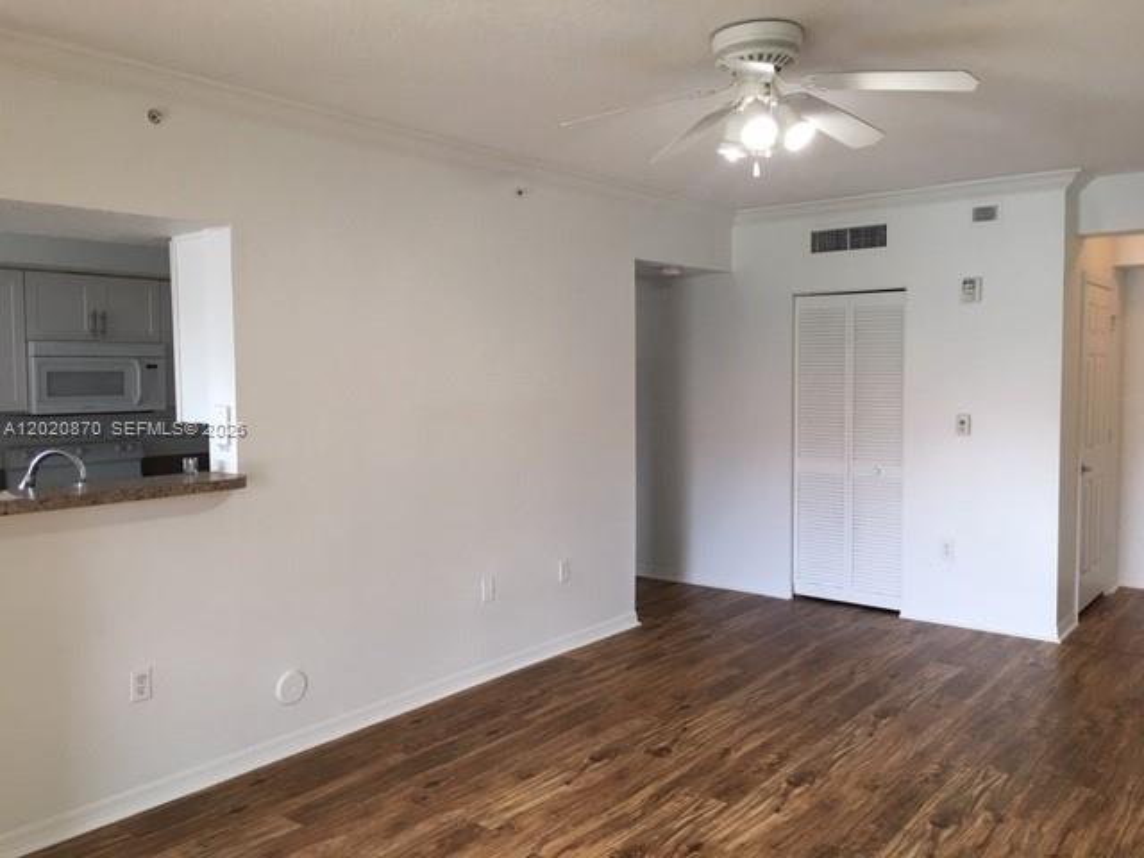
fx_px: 958
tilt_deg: -2.9
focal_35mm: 29
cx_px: 572
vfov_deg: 48.2
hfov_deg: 61.7
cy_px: 429
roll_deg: +0.2
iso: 32
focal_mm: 4.15
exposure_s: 1/15
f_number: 2.2
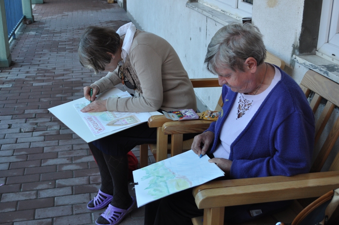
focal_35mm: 45
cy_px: 112
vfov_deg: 29.8
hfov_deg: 43.7
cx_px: 170
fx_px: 423
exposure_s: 1/60
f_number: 4.5
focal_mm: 30
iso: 400
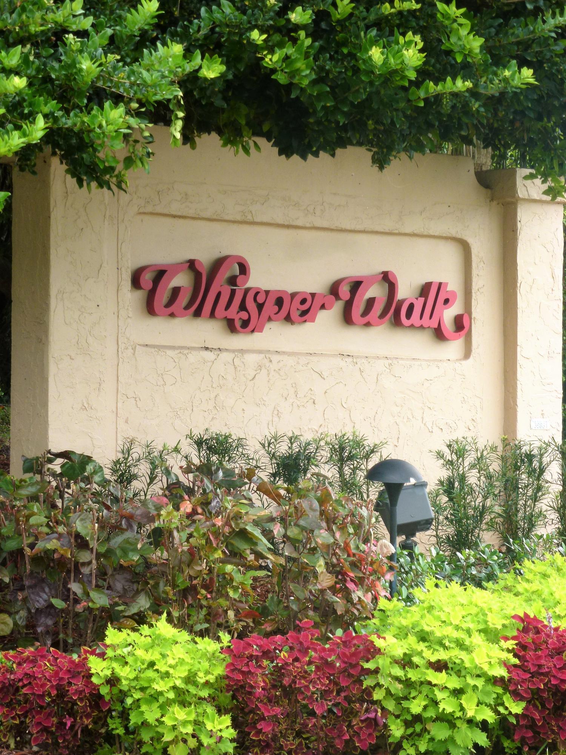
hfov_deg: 10.4
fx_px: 3096
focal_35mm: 142
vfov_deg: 13.9
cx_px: 283
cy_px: 378
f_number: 5.3
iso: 100
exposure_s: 1/125
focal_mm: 25.5
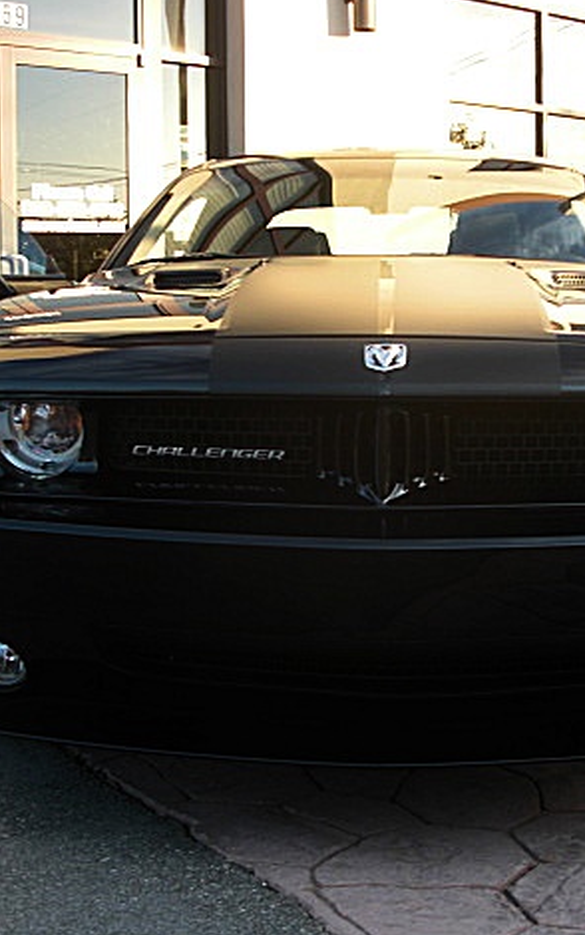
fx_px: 1326
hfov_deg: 24.8
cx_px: 380
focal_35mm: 52
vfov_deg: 38.9
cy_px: 466
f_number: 2.8
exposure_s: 1/100
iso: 50
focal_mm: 6.3
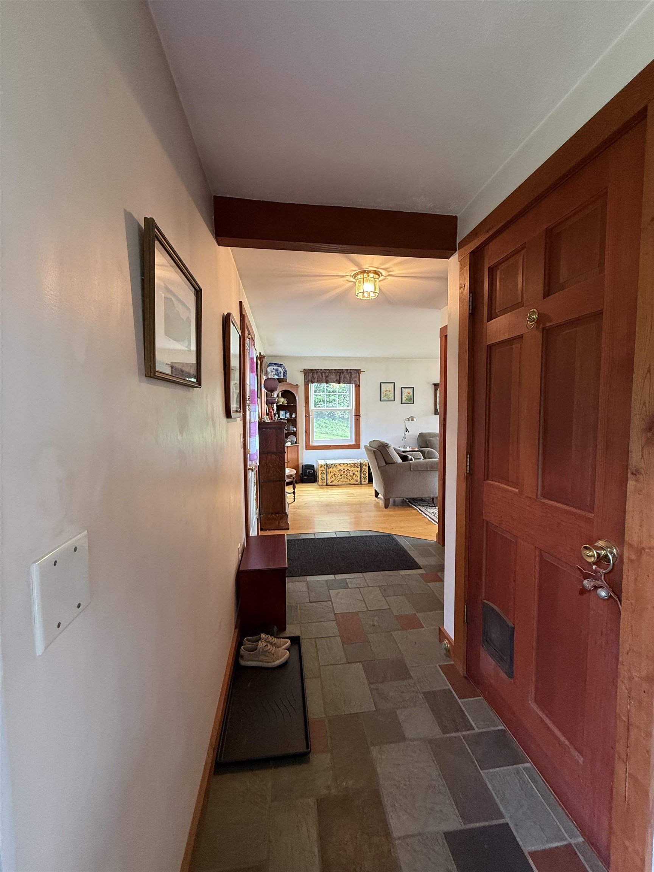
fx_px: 353
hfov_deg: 85.7
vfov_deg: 102.1
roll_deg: +0.1
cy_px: 436
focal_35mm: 14
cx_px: 327
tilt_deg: -3.4
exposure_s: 1/60
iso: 200
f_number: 2.2
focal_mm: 2.22
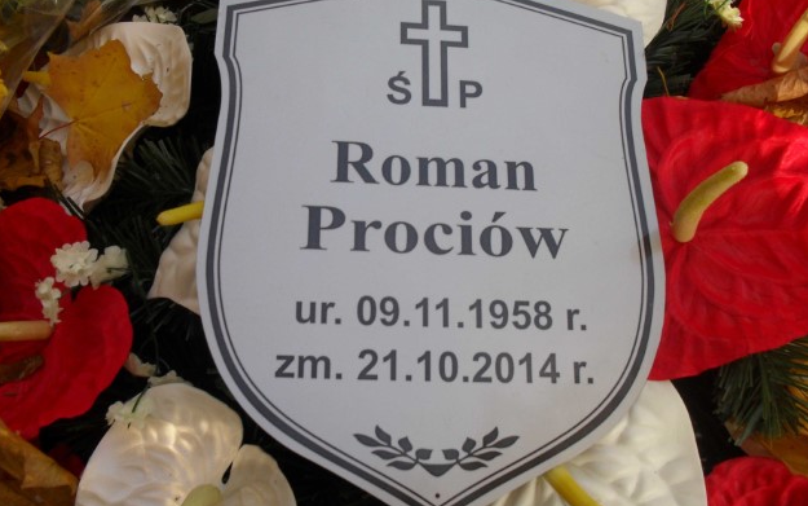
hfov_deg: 51.5
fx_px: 837
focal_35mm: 38
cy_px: 242
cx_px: 411
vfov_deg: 33.6
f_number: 3.2
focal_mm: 6.3
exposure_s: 1/180
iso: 100
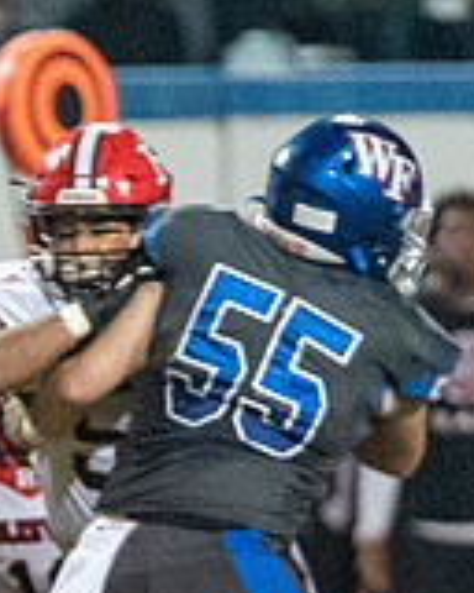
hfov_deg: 1.3
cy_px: 523
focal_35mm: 1229
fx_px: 21551
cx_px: -626
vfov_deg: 1.6
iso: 8000
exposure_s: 1/800
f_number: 2.8
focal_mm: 200
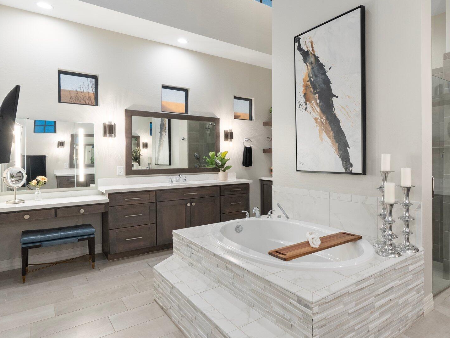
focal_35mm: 22
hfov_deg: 73.1
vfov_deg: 61.0
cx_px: 314
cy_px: 158
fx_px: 286
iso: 1000
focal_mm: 16
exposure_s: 1/2.5
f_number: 8
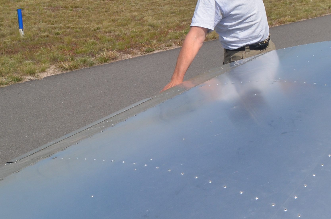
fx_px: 367
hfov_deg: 41.7
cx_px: 336
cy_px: 28
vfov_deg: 31.9
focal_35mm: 40
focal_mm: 12
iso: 400
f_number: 11
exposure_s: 1/500
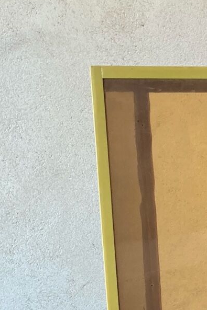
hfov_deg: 12.4
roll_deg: -1.6
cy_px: 360
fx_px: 854
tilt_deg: -10.9
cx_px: 395
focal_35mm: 99
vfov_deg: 19.5
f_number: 1.8
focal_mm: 3.99
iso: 80
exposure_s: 1/50
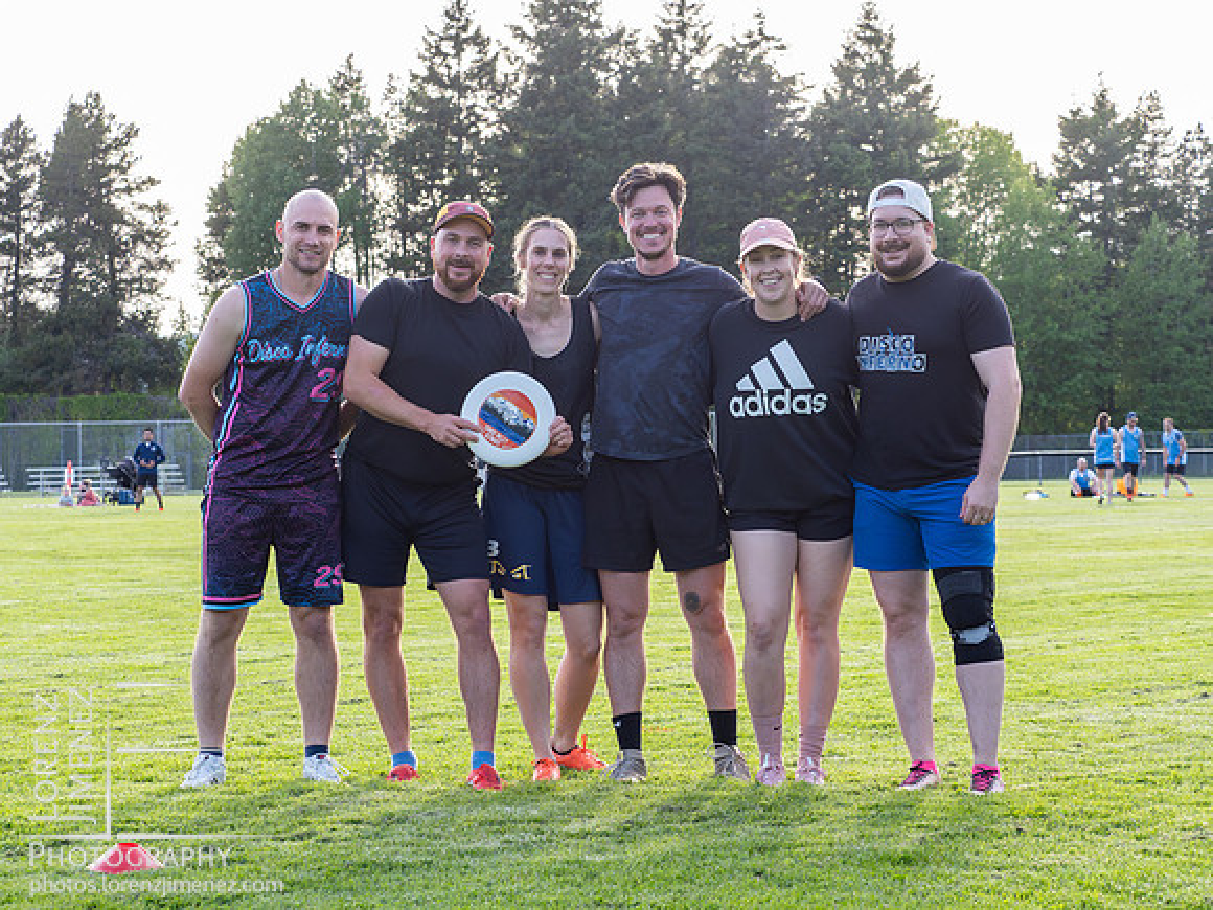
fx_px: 3576
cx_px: 578
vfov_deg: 14.5
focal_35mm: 102
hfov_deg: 19.3
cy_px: 481
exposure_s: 1/1000
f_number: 5
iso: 1600
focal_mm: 46
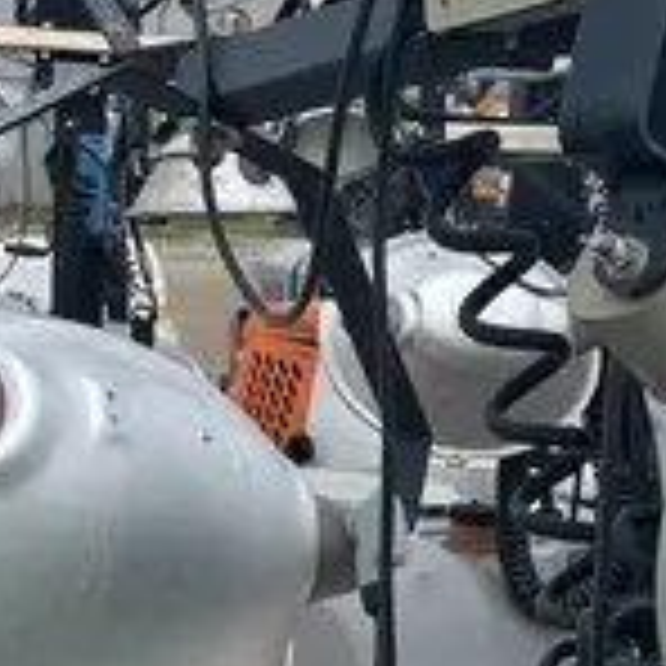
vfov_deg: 14.7
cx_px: 490
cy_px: 844
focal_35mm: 114
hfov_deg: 15.2
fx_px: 2481
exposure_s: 1/1309
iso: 50
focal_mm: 5.1
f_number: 1.6
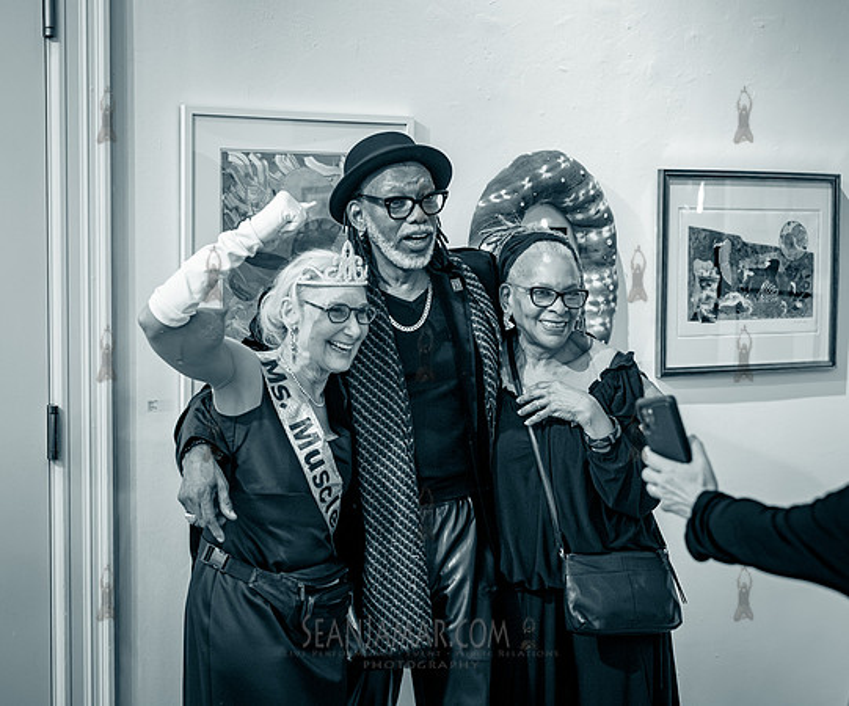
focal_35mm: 70
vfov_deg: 22.5
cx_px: 411
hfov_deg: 26.9
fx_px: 1778
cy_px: 336
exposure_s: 1/400
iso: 8000
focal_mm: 56
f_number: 3.5
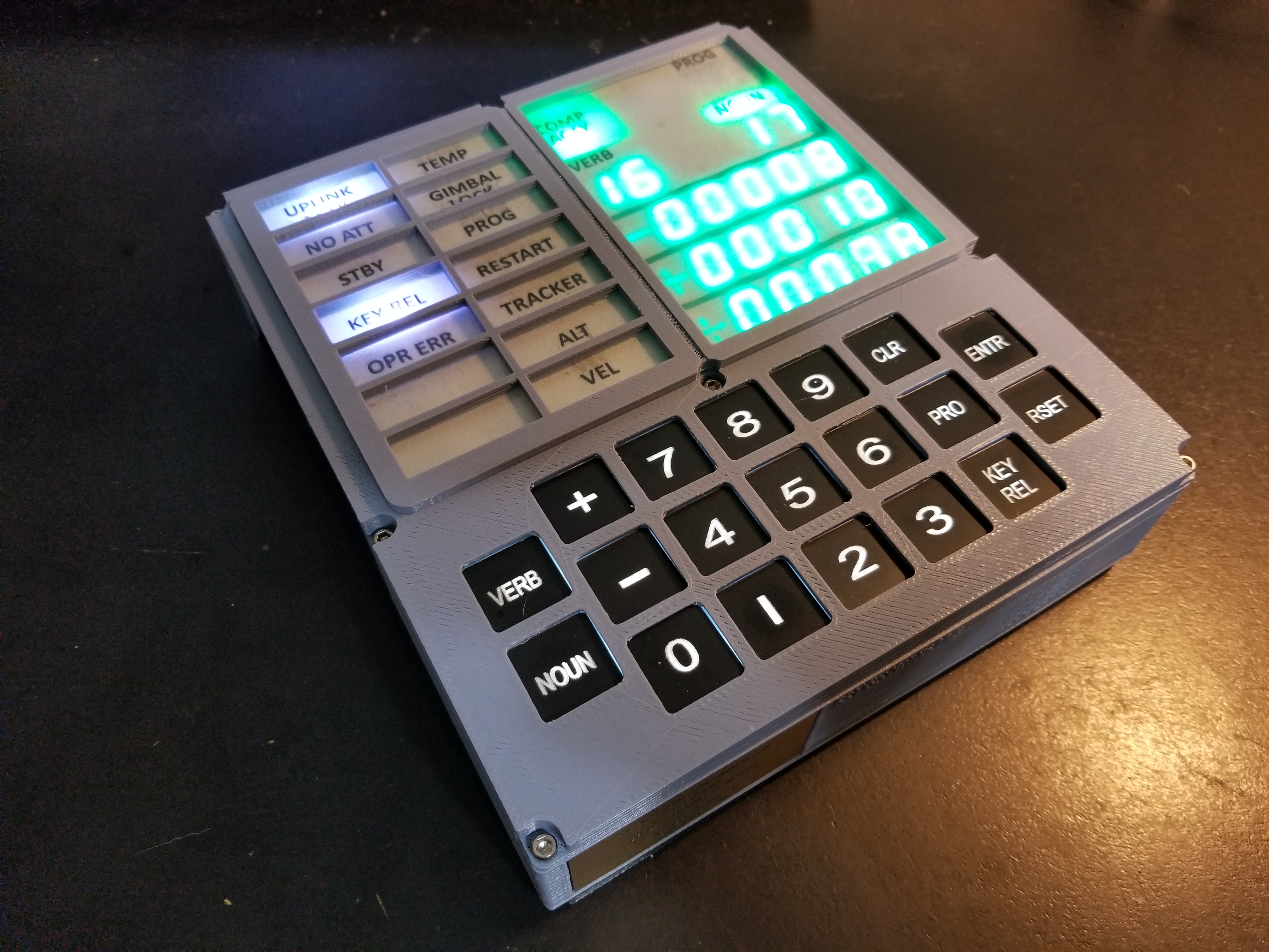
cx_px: 634
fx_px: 953
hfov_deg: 67.3
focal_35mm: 26
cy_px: 476
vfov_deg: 53.1
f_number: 1.7
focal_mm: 4.25
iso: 200
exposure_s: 1/60
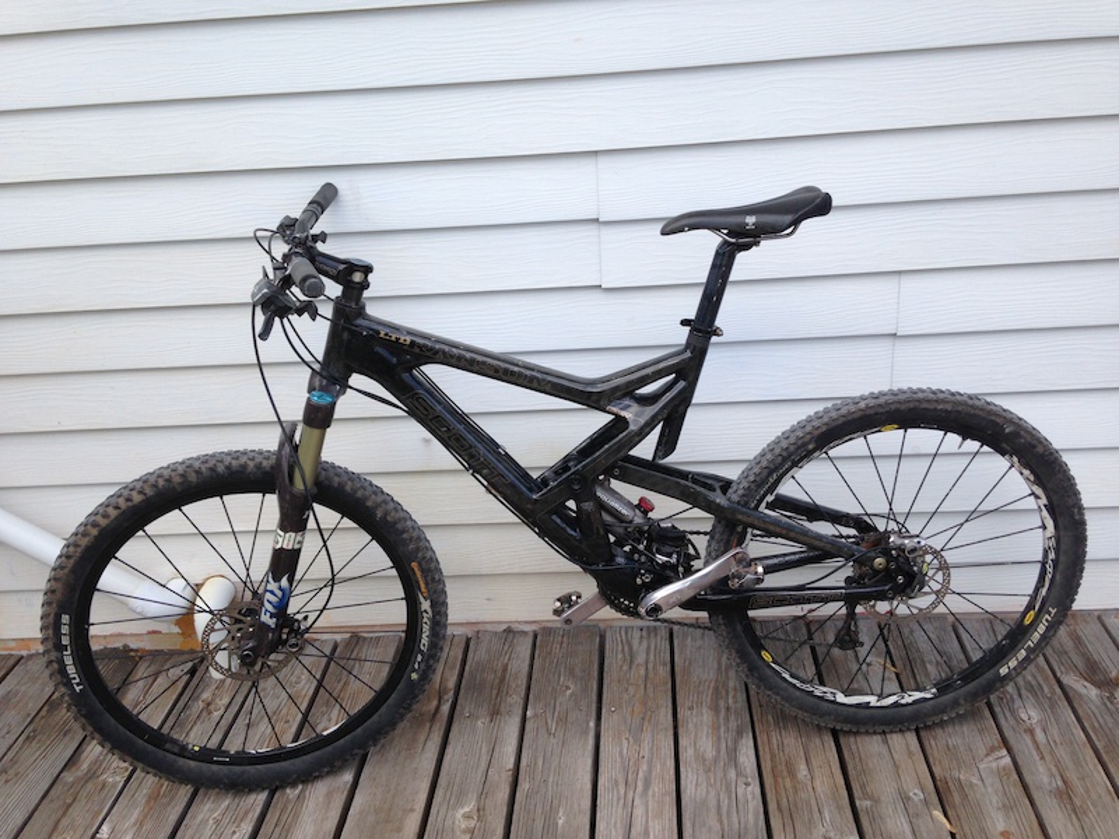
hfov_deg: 55.4
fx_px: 1067
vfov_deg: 42.9
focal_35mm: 33
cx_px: 560
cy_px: 420
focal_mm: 4.12
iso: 50
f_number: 2.4
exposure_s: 1/330
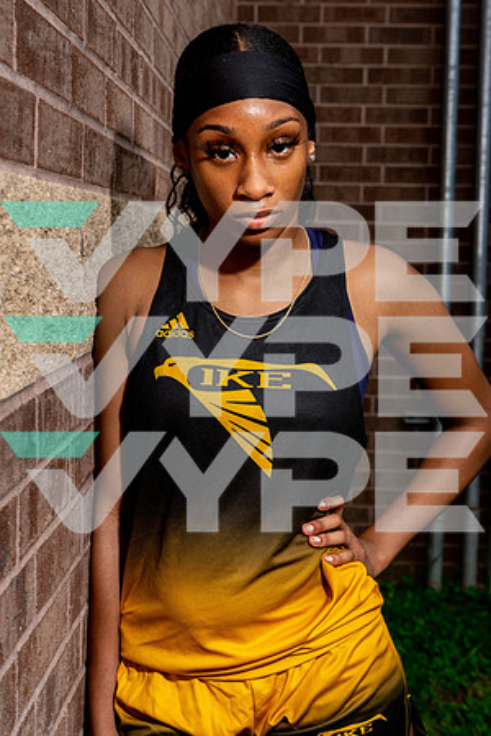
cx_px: 246
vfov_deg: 35.1
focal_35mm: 57
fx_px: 1166
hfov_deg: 23.8
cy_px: 368
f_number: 8
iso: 100
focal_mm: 57
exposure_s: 1/125
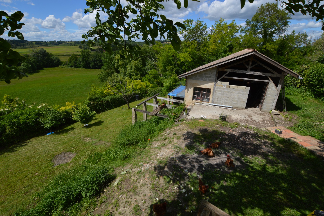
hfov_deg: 100.4
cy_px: 108
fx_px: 135
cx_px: 162
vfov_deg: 77.2
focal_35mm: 15
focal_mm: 10
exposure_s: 1/250
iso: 100
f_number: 8
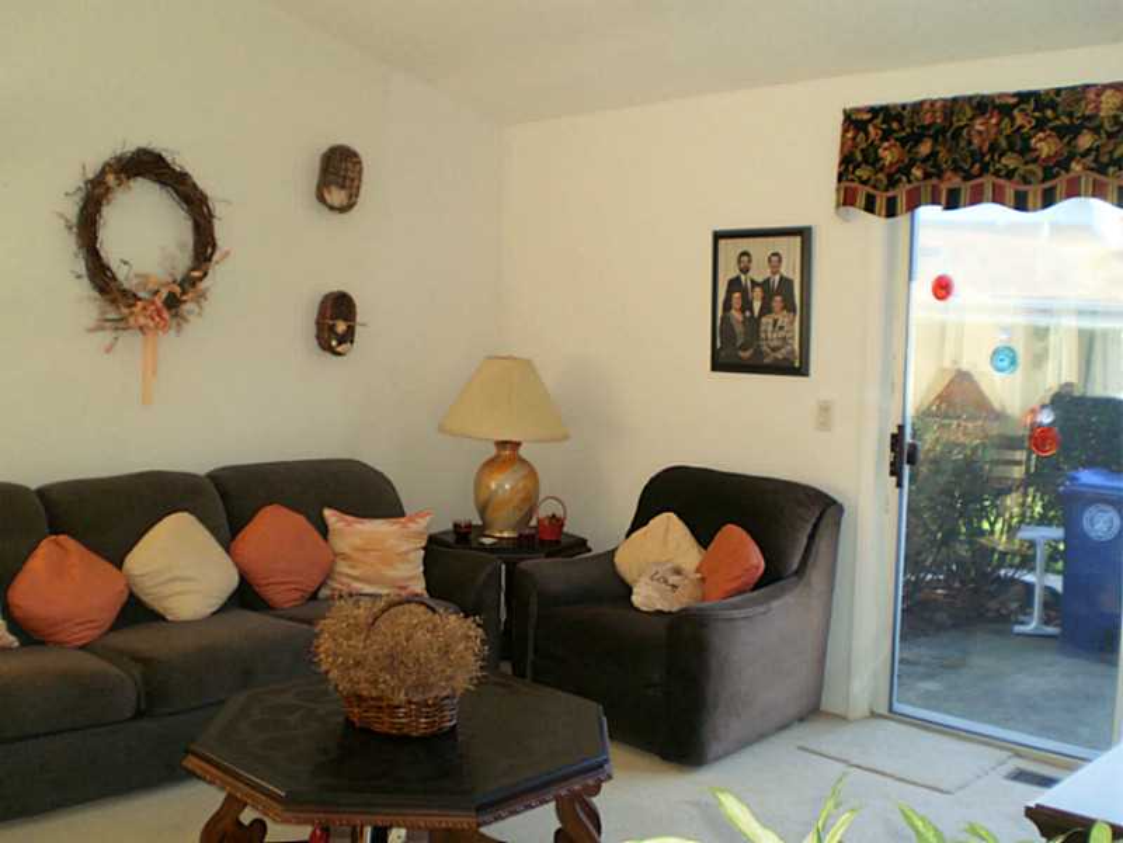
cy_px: 422
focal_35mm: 36
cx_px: 562
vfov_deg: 39.7
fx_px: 1168
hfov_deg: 51.4
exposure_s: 1/30
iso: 160
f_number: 3.1
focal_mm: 6.3
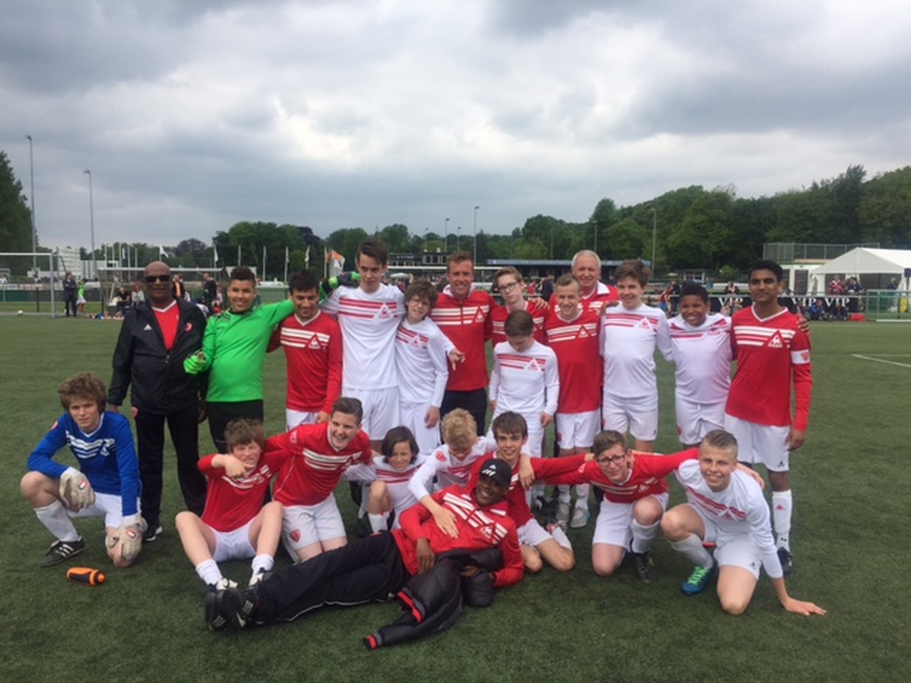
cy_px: 342
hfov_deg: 61.7
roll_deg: -0.4
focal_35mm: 29
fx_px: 763
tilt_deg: -5.4
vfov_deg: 48.2
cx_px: 456
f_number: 2.2
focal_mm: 4.15
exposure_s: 1/1582
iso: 32
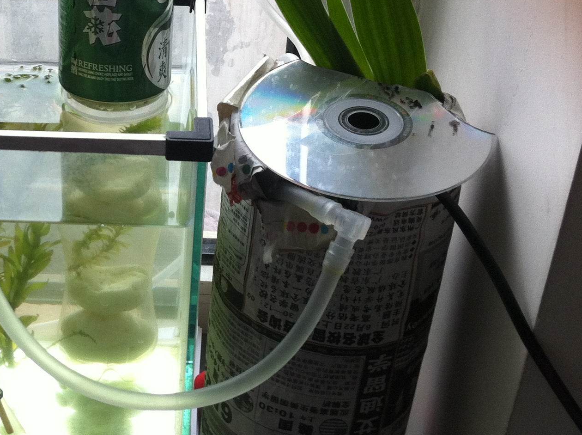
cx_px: 48
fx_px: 1209
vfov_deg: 20.3
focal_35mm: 72
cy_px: 162
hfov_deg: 26.1
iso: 100
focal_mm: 3.85
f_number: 2.8
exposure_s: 1/40
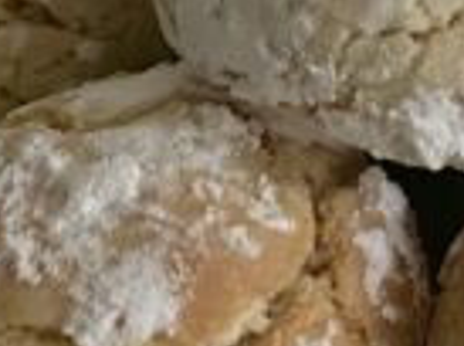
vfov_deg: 11.5
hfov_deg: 15.2
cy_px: -27
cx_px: 486
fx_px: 1698
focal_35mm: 127
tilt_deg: -45.0
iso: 200
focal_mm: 4.25
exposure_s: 1/50
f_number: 1.8
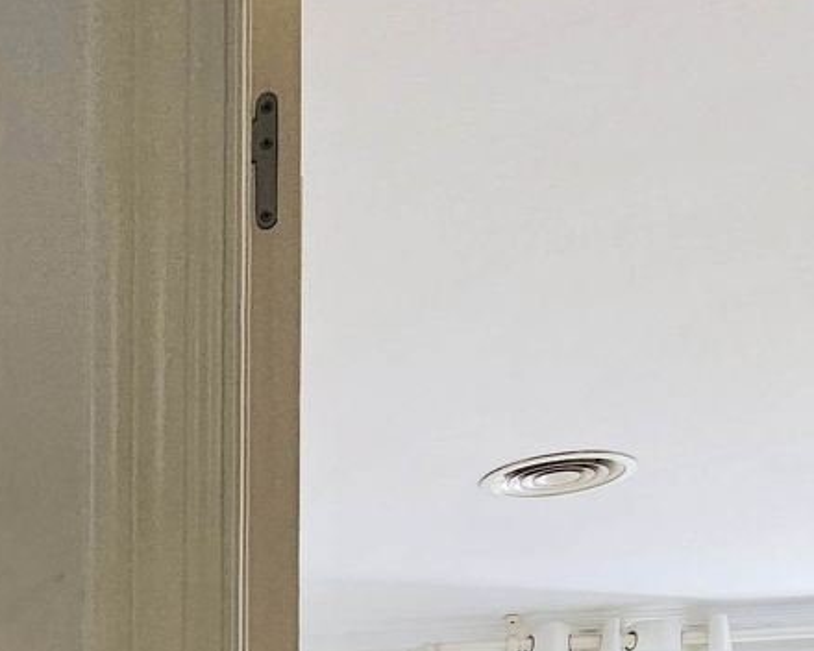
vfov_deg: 21.1
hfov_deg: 27.2
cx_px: -220
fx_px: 1421
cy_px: 1019
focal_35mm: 59
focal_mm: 2.2
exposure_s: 1/100
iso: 64
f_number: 2.2
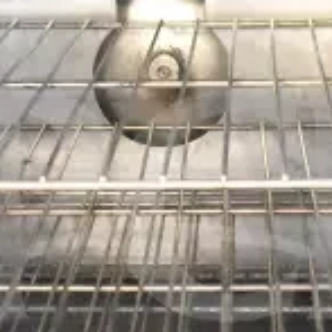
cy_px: 270
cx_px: 167
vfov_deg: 18.1
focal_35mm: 95
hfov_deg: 18.3
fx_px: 1031
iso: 25600
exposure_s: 1/30
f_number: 3.5
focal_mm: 18
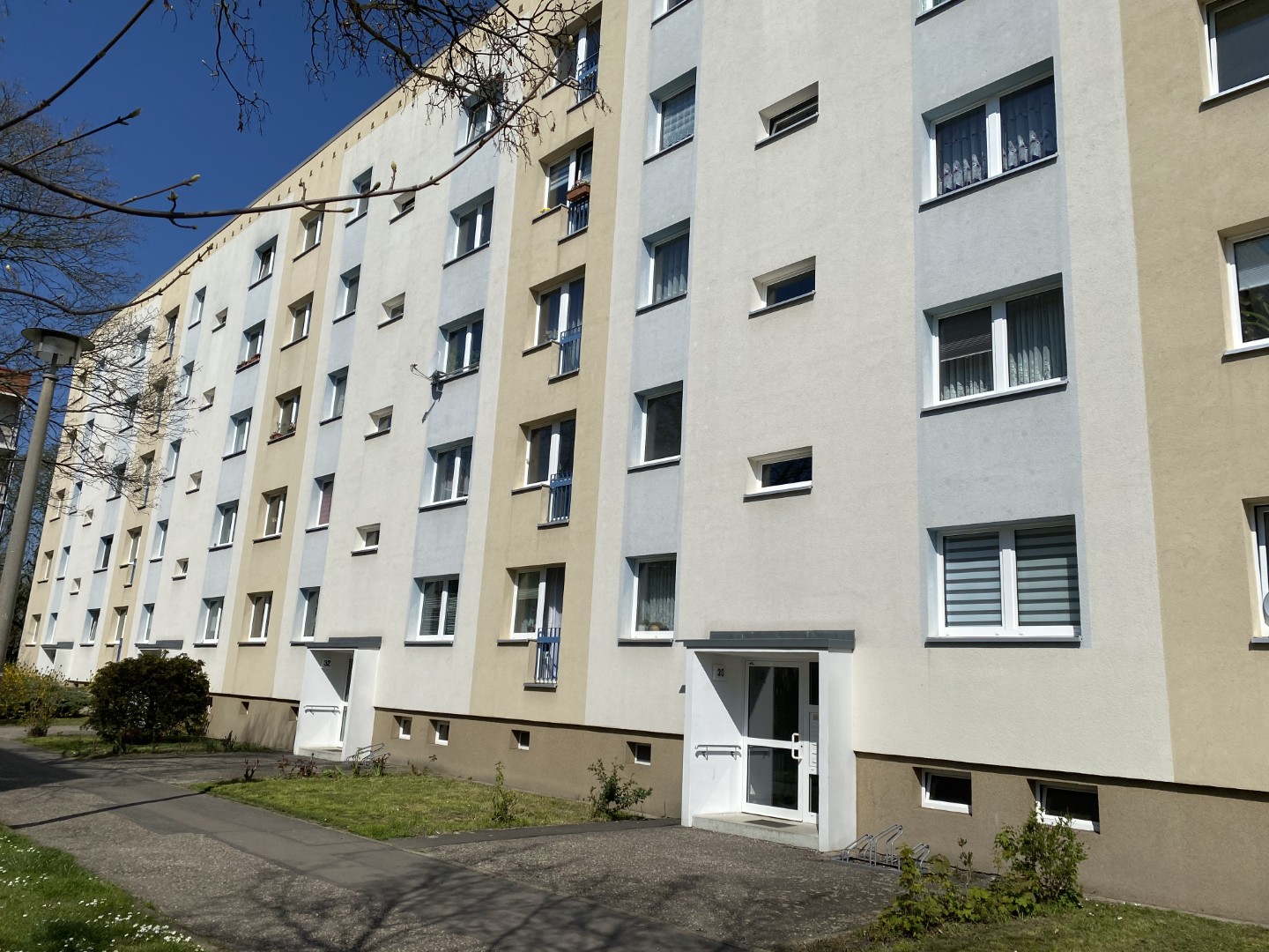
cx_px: 634
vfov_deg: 53.1
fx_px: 953
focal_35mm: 26
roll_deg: -3.0
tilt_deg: +13.2
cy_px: 476
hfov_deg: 67.3
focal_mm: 4.25
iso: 32
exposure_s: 1/7692
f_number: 1.8
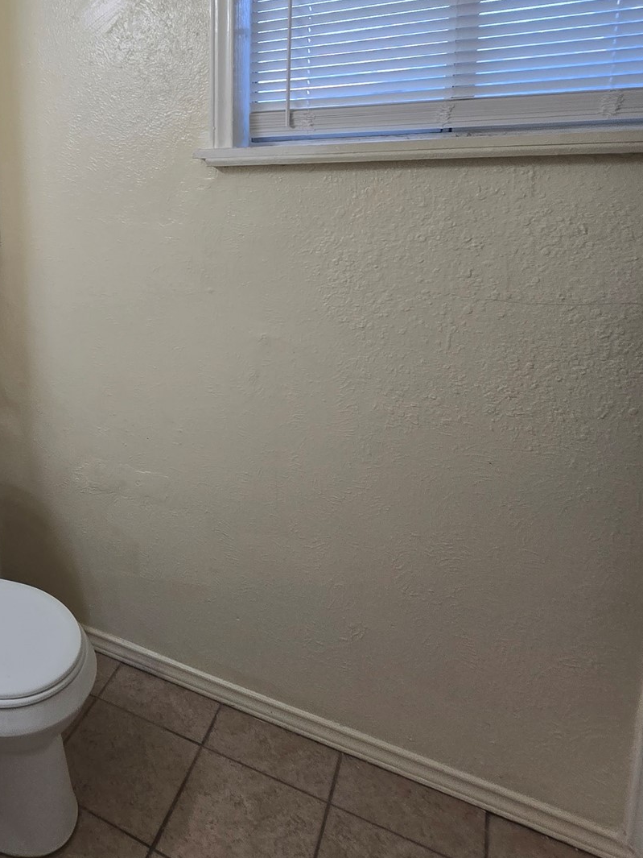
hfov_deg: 48.1
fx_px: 619
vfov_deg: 67.4
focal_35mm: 25
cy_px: 281
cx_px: 43
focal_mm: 2.2
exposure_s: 1/60
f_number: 2.2
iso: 64
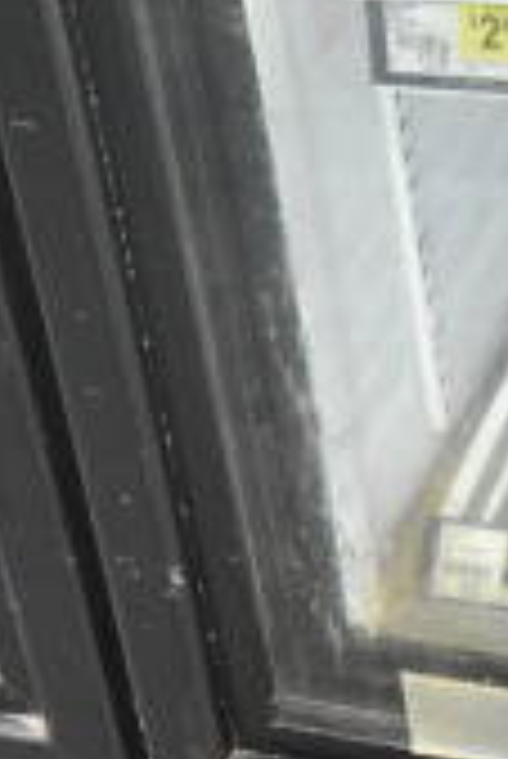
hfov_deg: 7.8
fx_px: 3422
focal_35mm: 162
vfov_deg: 12.5
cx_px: -760
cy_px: 752
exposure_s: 1/50
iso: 3600
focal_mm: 30
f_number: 4.2
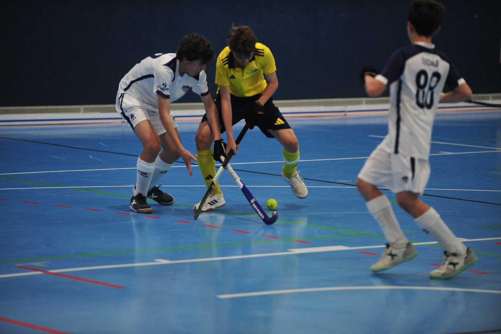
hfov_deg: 12.1
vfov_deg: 8.1
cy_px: 167
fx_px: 2365
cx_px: 250
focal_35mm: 170
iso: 3200
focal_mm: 170
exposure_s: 1/640
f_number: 2.8
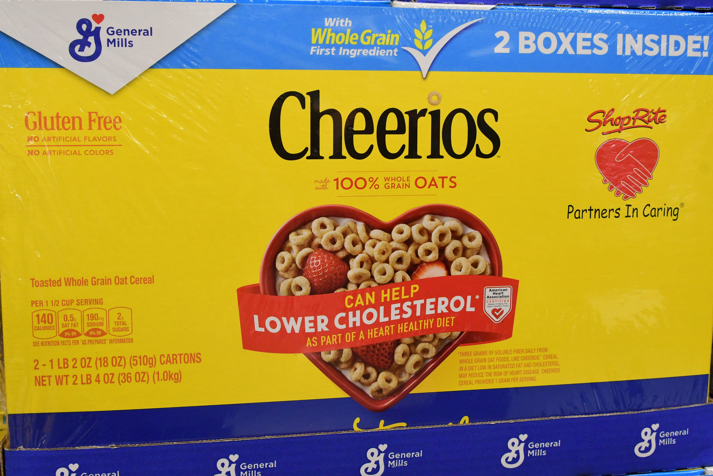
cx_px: 356
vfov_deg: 25.8
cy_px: 238
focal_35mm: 52
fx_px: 1040
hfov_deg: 37.9
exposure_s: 1/200
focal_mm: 35
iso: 2500
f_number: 8
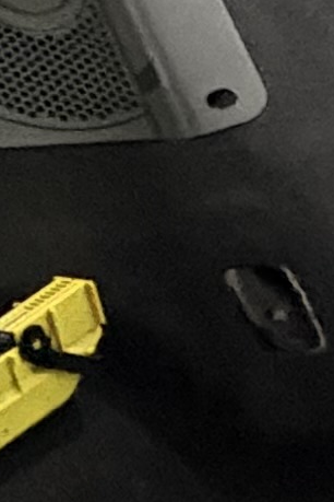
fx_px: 1781
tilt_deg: -53.6
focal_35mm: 128
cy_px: 138
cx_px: -908
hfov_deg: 7.9
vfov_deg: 15.9
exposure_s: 1/36
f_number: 2.2
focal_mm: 2.22
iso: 1000
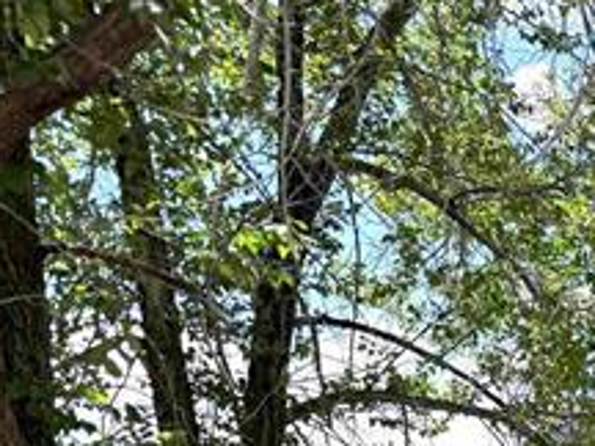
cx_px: 870
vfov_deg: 18.7
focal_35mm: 71
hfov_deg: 22.8
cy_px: 636
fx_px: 1220
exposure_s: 1/1770
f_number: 1.78
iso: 100
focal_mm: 6.76
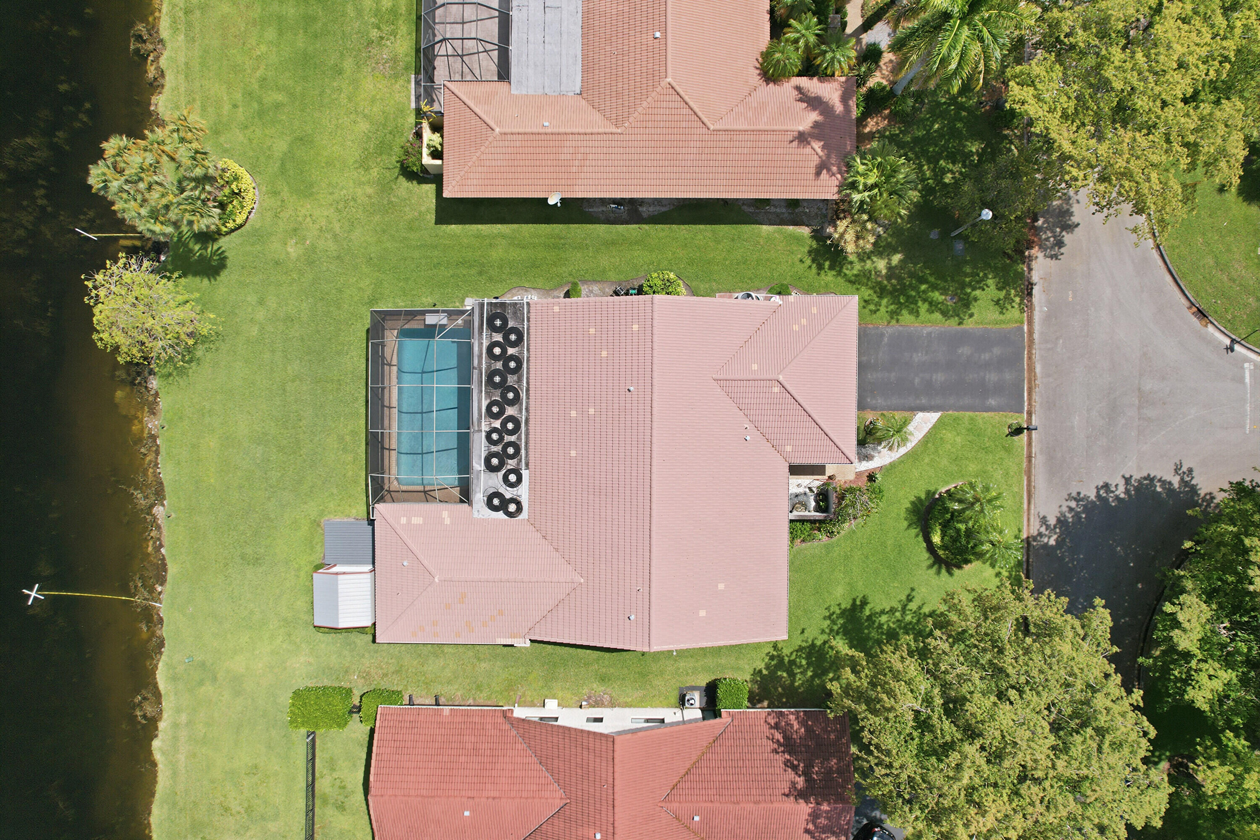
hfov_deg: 78.6
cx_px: 630
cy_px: 420
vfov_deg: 57.2
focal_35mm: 22
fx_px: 770
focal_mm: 8.4
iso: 110
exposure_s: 1/640
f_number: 2.8
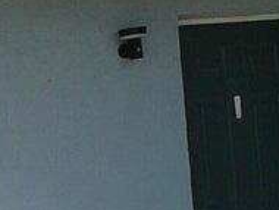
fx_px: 2026
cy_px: -228
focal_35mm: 251
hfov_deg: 7.9
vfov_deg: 5.8
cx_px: 74
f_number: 5
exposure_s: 1/400
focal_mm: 5.2
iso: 80
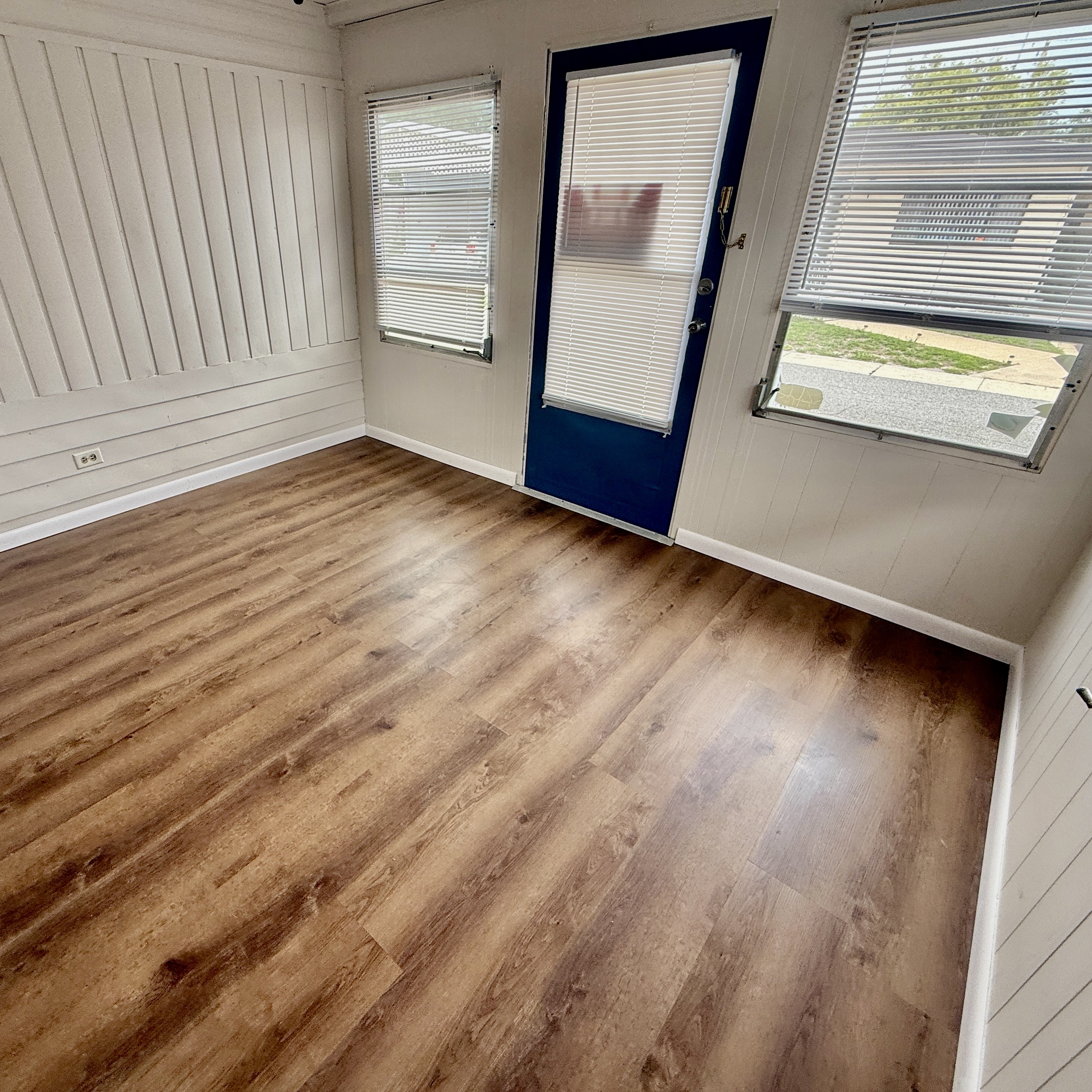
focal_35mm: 17
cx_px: 455
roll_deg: +0.4
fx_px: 607
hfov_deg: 83.3
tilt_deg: -28.4
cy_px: 536
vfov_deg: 84.0
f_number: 2.2
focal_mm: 2.22
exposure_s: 1/131
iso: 64
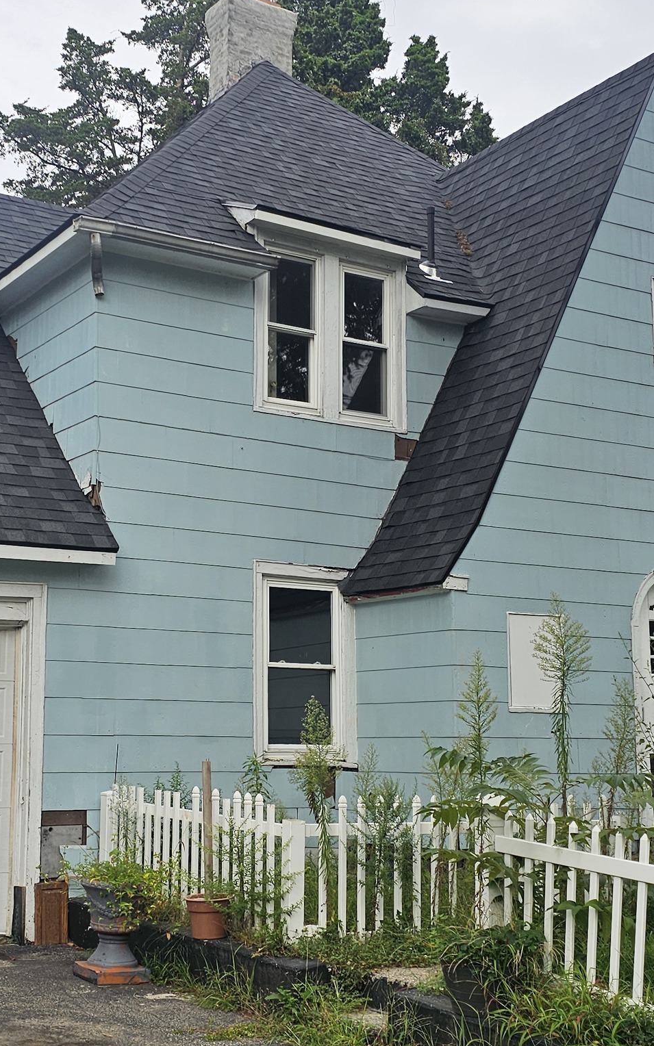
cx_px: 238
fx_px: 1397
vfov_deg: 41.0
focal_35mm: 49
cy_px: 565
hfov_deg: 26.2
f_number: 1.7
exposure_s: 1/210
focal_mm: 6.3
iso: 10
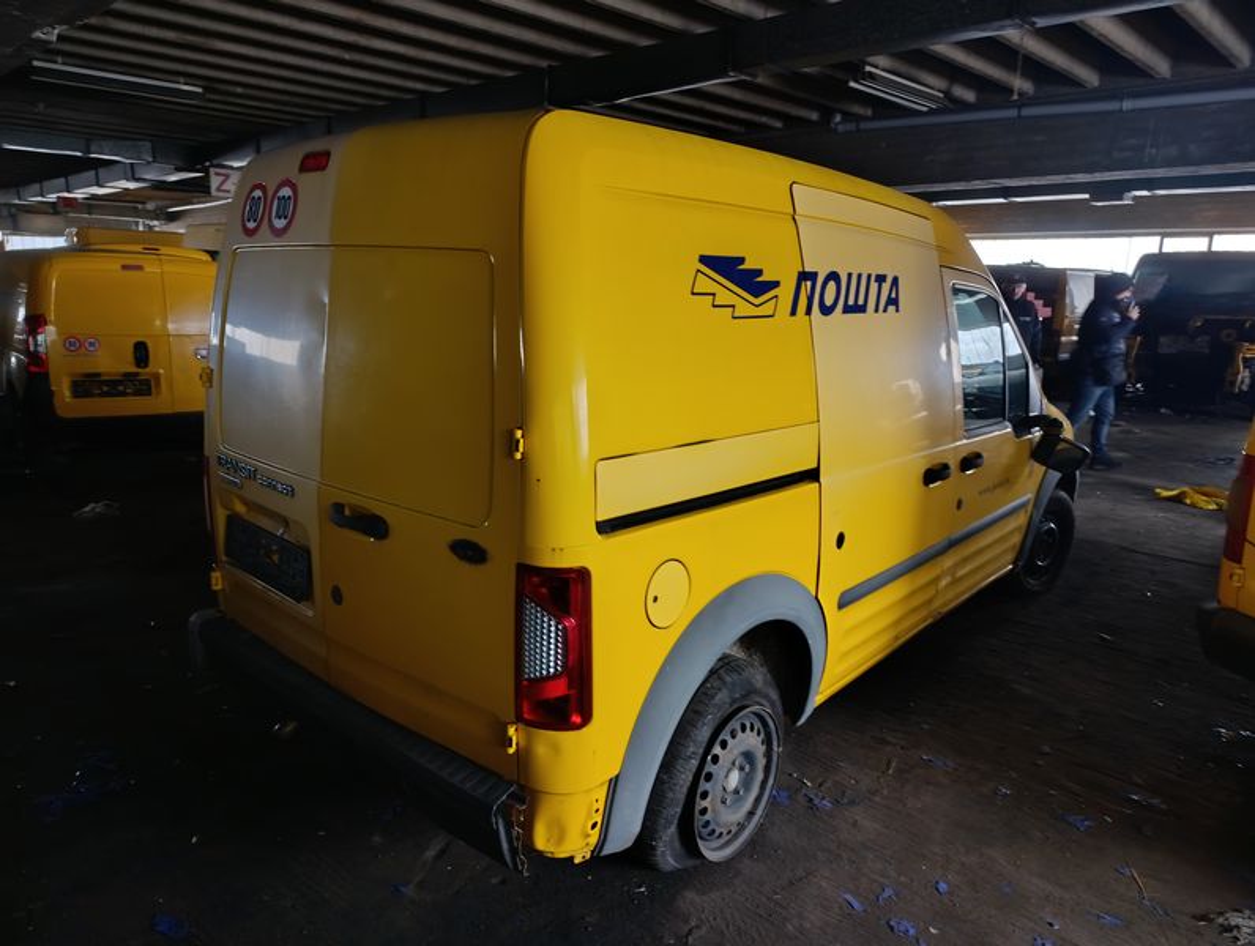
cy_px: 473
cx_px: 628
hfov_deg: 73.8
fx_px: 835
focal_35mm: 23
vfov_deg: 59.0
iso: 1000
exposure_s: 1/20
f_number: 1.6
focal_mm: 6.14
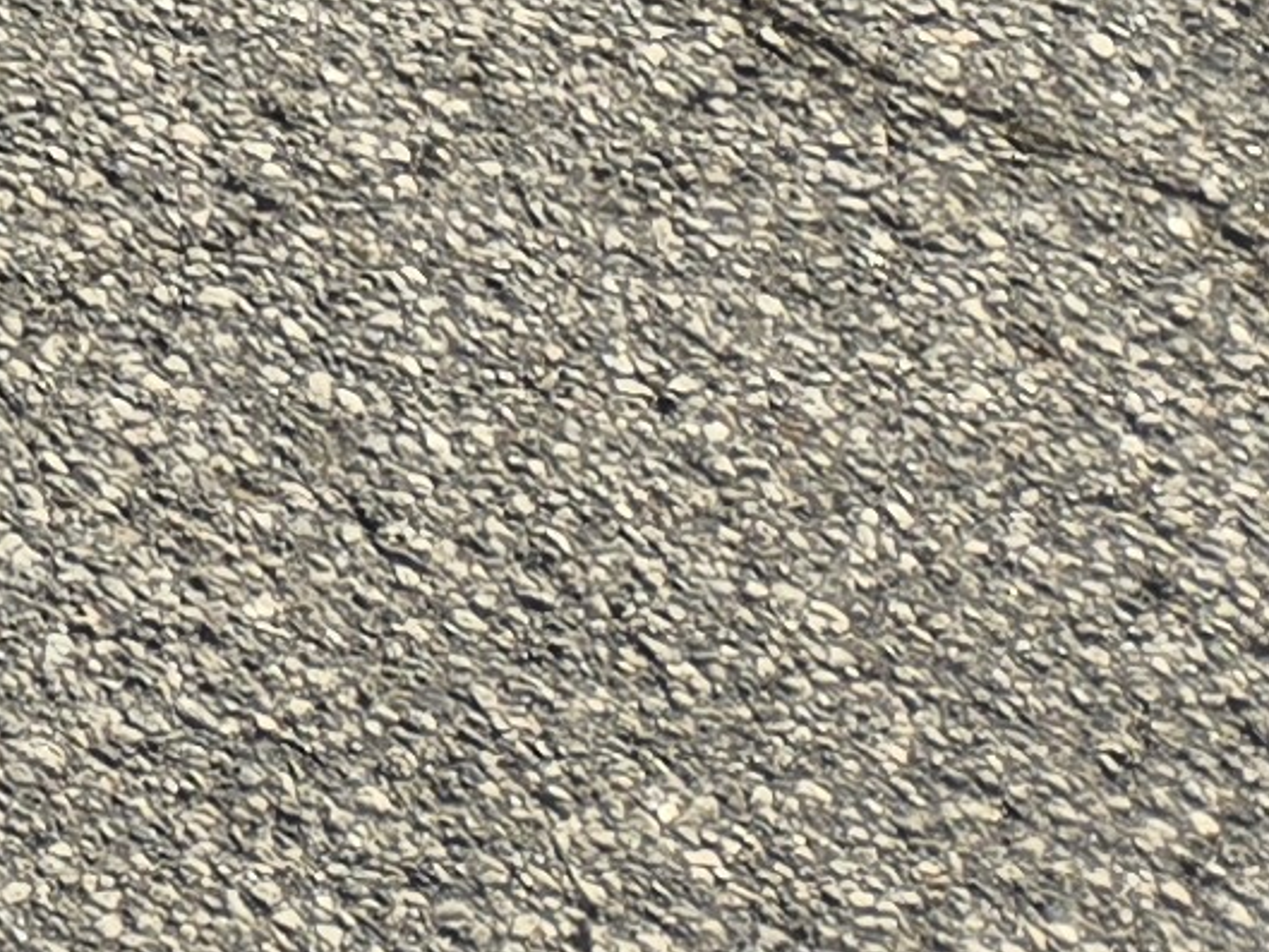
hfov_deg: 9.1
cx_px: -2593
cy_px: -2494
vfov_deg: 7.0
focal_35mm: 174
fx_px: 6380
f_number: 1.8
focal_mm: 5.4
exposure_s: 1/2157
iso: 25
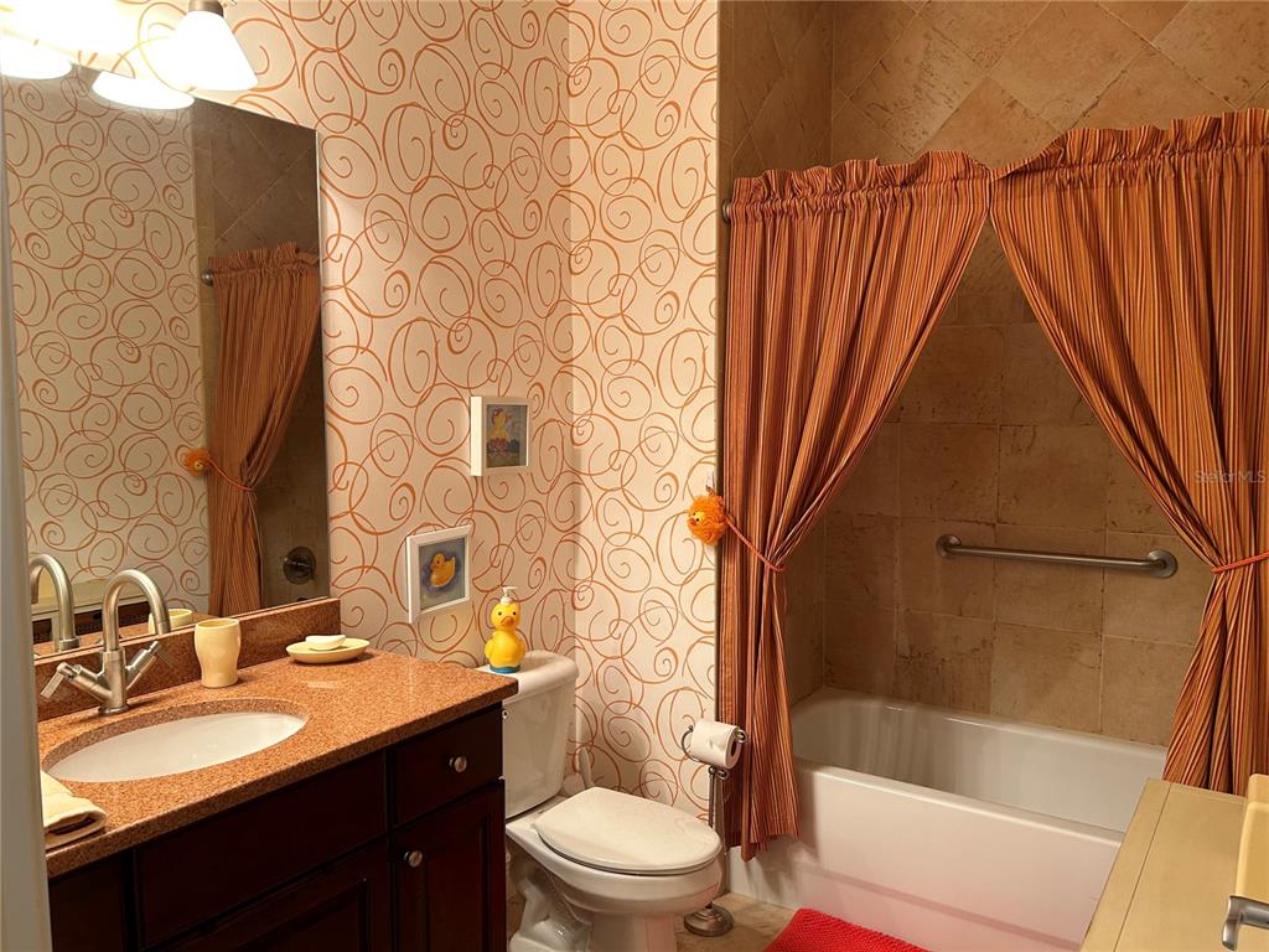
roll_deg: +0.9
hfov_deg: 67.3
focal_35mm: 26
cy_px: 476
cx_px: 634
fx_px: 953
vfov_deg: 53.1
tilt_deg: -3.7
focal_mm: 5.7
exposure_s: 1/60
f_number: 1.5
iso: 64
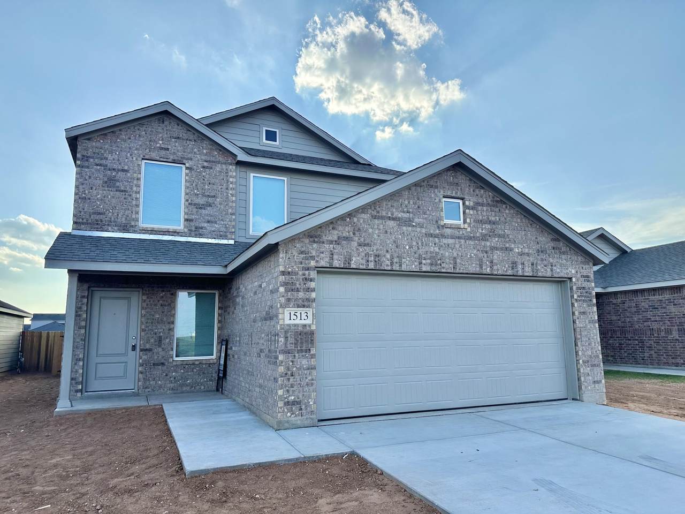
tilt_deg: +8.3
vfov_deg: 56.8
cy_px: 257
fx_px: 475
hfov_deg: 71.6
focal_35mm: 24
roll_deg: +1.1
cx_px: 342
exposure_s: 1/4184
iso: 80
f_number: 1.78
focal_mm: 6.86
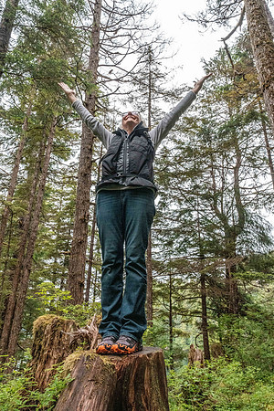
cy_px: 206
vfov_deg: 71.5
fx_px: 285
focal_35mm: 25
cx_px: 137
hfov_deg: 51.3
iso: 8000
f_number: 13
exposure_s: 1/730
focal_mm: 25
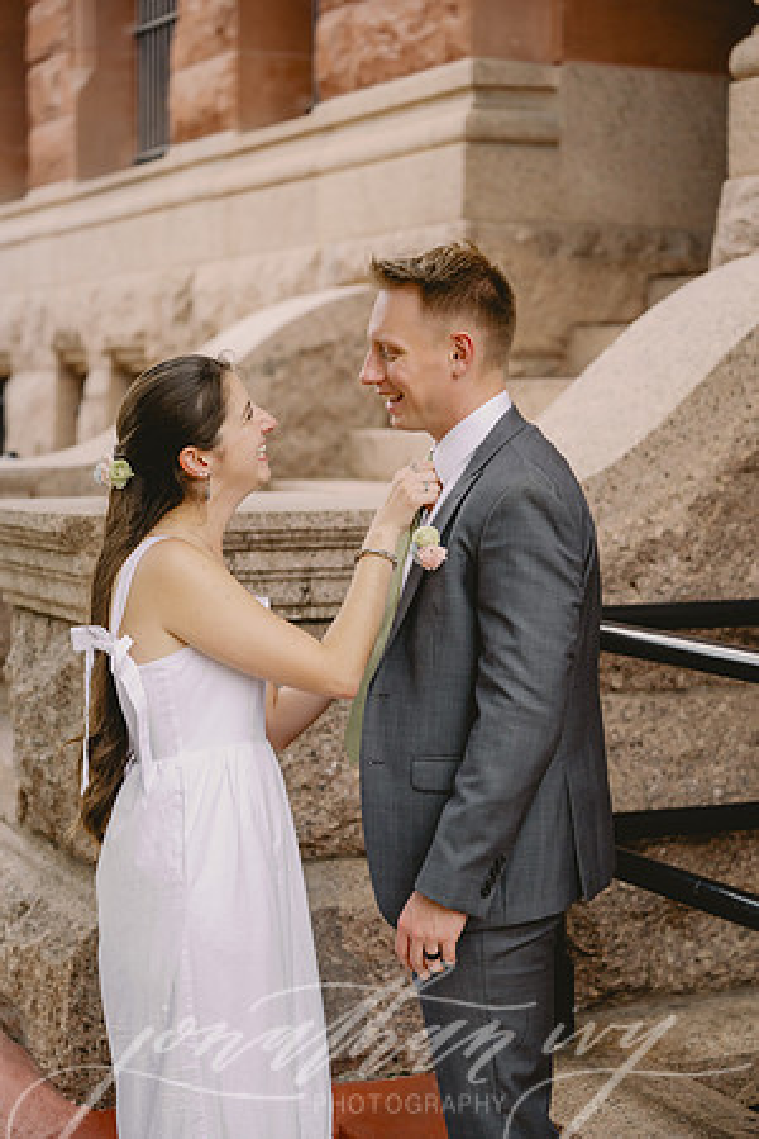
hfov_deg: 19.5
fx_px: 2214
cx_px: 380
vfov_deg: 28.8
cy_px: 570
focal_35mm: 70
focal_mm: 70
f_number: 3.2
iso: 1000
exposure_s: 1/1600
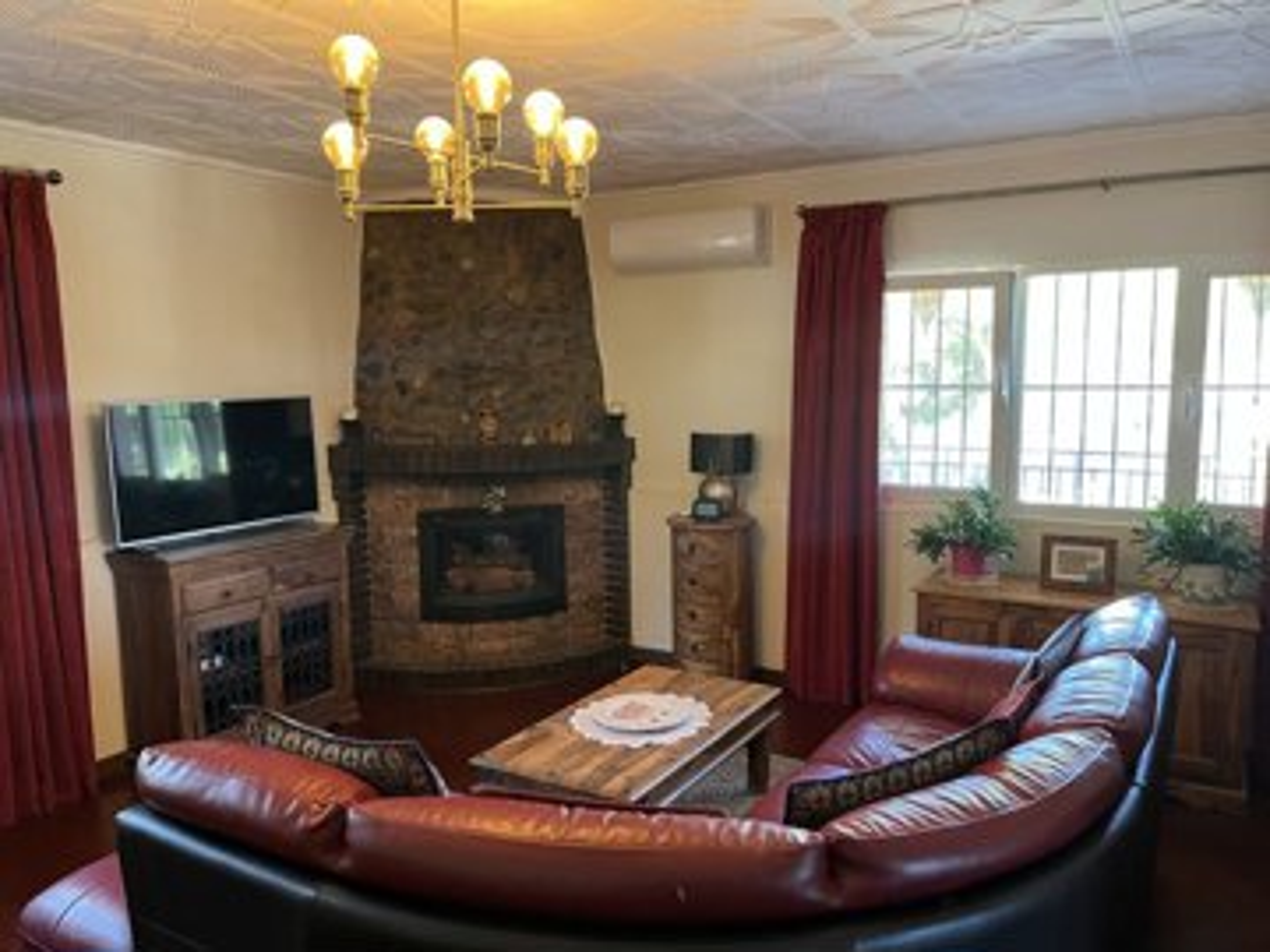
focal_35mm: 26
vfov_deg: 53.1
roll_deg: +0.7
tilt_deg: -7.3
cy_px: 476
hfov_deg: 67.3
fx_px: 954
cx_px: 635
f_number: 1.6
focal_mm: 5.1
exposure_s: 1/60
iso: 250
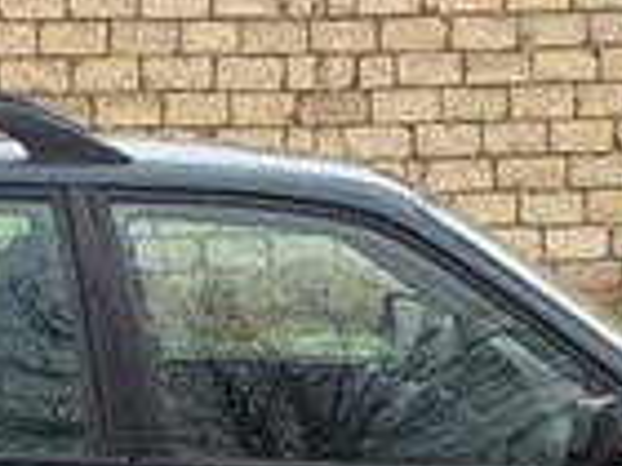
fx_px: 2462
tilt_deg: -14.6
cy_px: 703
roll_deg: +3.4
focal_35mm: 137
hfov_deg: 14.3
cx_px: 160
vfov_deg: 10.4
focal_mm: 4.15
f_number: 2.2
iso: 50
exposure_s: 1/100
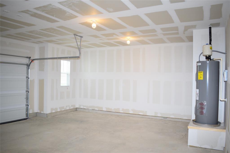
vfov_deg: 43.6
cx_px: 115
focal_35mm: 30
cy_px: 76
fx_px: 192
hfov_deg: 61.9
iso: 560
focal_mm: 20
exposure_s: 1/60
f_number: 4
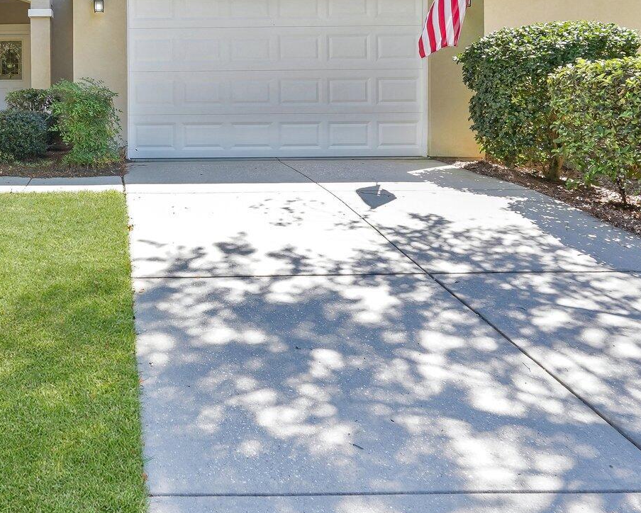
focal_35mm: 34
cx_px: 100
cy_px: 84
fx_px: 645
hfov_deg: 48.8
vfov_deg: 41.1
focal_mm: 16
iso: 320
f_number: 9
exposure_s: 1/100
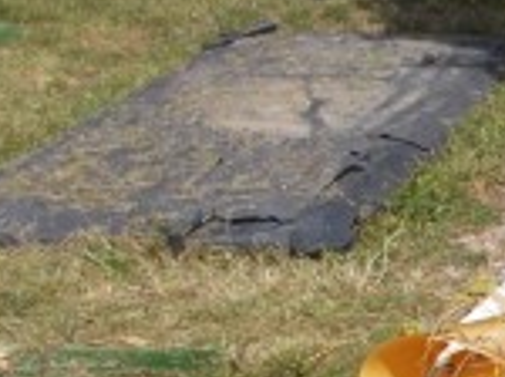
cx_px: 852
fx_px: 1617
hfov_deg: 15.7
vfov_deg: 13.1
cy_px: 397
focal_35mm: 111
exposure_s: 1/1250
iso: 80
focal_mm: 4.6
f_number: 3.2
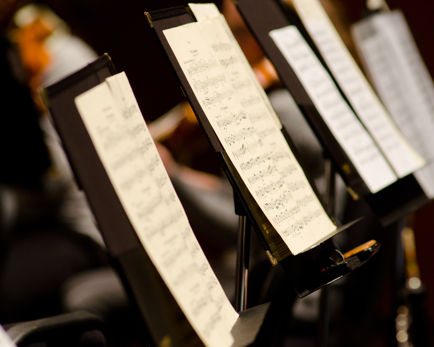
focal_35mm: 306
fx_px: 3931
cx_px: 208
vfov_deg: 5.1
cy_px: 174
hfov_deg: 6.3
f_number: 4
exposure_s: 1/400
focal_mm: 180
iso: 800
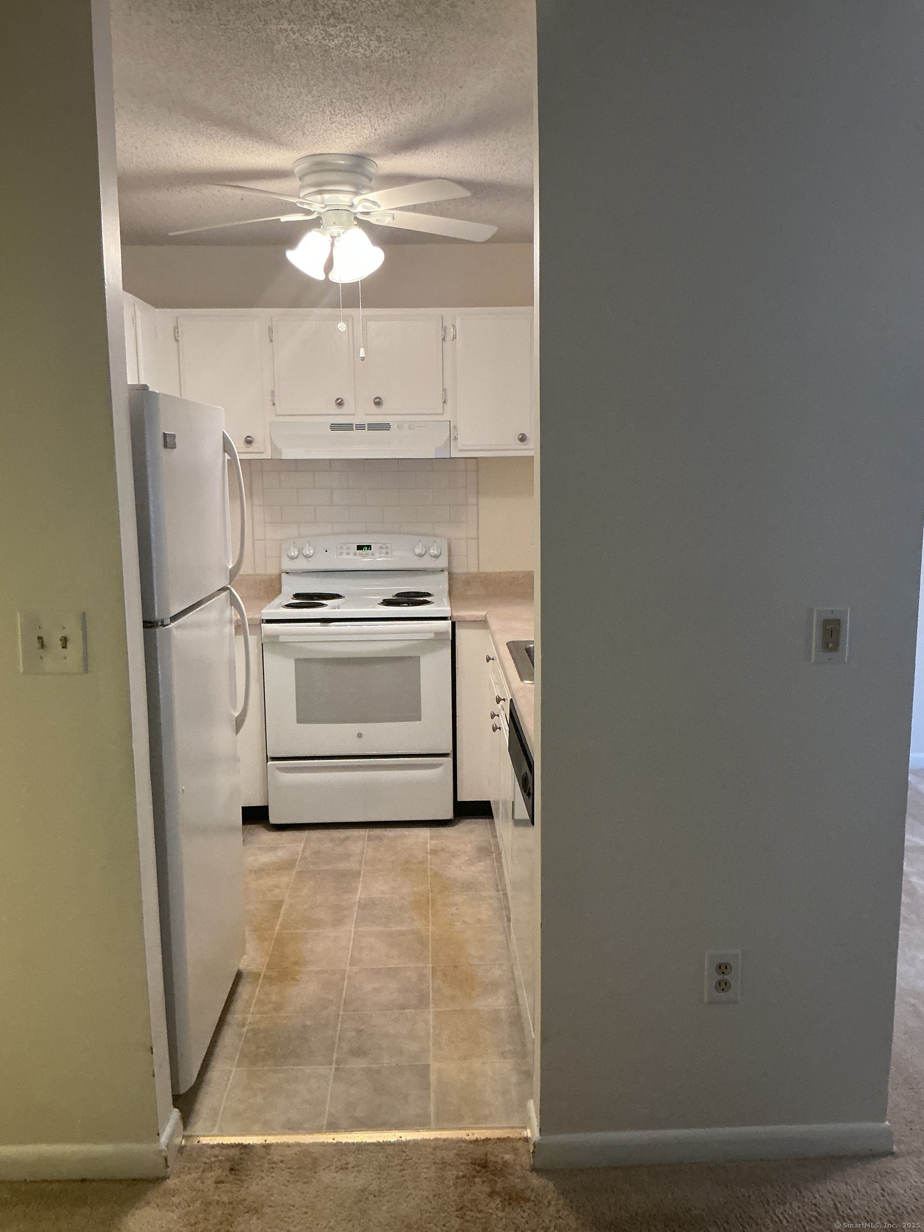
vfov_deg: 61.7
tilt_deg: -8.7
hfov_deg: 48.2
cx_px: 462
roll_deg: +0.4
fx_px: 1032
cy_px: 616
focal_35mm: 29
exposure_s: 1/60
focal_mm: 3
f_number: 1.8
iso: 200
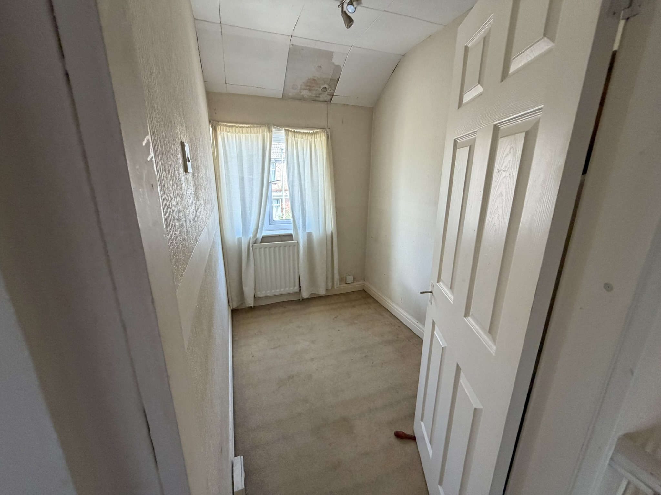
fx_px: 267
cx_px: 330
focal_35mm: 14
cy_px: 248
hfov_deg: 102.1
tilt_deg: -16.1
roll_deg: -0.8
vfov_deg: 85.7
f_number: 2.2
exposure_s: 1/121
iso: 320
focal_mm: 2.22
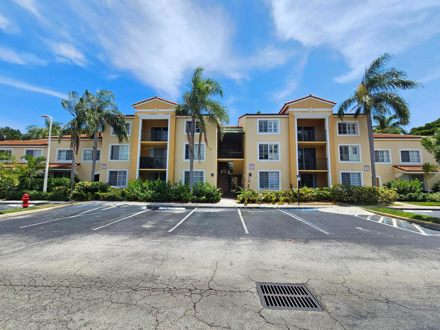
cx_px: 220
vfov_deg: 89.9
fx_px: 165
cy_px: 165
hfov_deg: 106.2
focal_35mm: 13
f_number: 2.2
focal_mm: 2.2
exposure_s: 1/1488
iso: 50
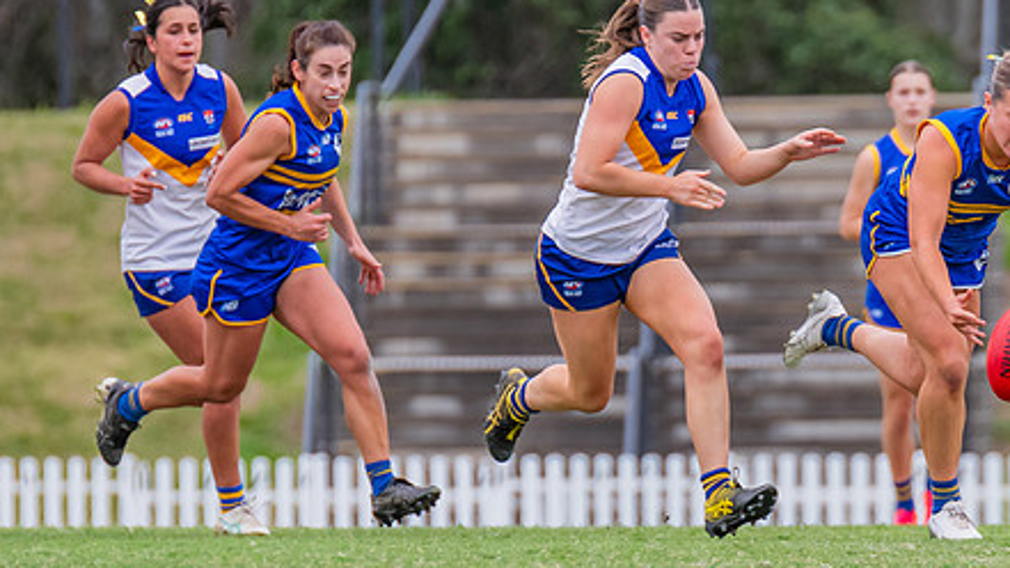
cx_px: 1008
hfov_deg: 2.0
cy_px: 318
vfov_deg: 1.1
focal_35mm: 1091
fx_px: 29216
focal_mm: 420
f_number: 6.3
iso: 800
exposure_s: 1/1250
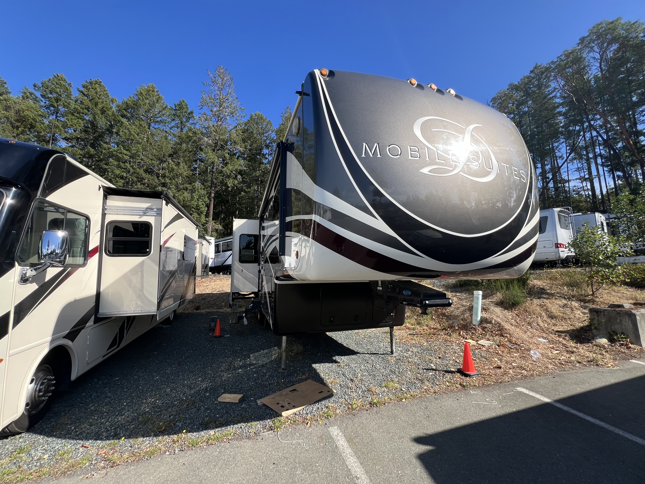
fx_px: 242
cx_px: 322
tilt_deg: +7.7
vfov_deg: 89.9
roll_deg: +0.6
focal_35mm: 13
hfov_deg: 106.2
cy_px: 242
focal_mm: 1.57
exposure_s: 1/669
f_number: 1.8
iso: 32
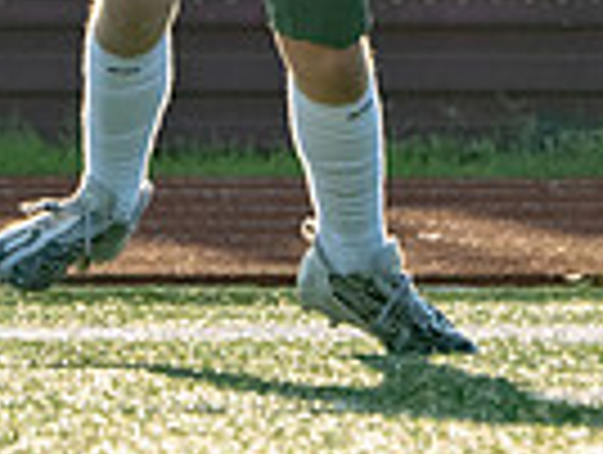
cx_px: 114
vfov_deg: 0.7
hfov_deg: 1.0
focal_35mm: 2040
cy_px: -212
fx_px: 35600
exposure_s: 1/1250
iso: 1600
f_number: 8
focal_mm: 330
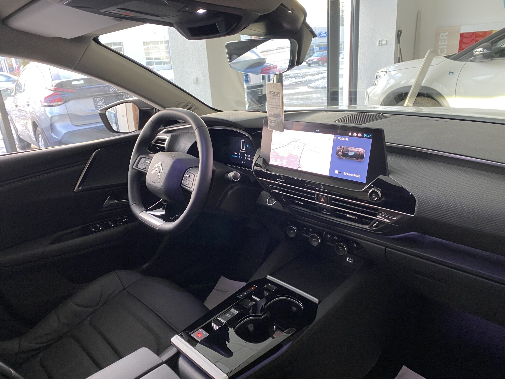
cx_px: 252
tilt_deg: -20.9
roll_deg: +4.2
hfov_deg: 67.3
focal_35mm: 26
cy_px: 190
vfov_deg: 53.1
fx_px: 379
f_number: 1.8
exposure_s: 1/60
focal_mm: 4.25
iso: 125
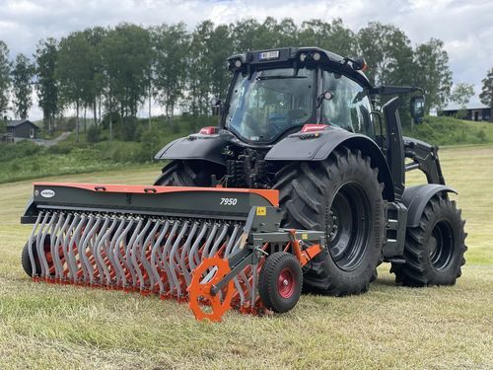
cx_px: 246
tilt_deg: -0.2
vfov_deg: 28.0
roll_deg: -1.2
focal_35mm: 52
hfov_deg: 36.8
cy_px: 185
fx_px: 741
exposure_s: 1/452
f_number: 2
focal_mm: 6
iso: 32
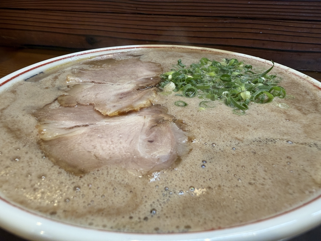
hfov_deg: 69.4
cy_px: 120
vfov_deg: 54.9
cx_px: 160
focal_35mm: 25
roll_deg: +0.0
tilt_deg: -31.4
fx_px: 232
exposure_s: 1/120
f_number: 2.2
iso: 160
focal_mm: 2.22
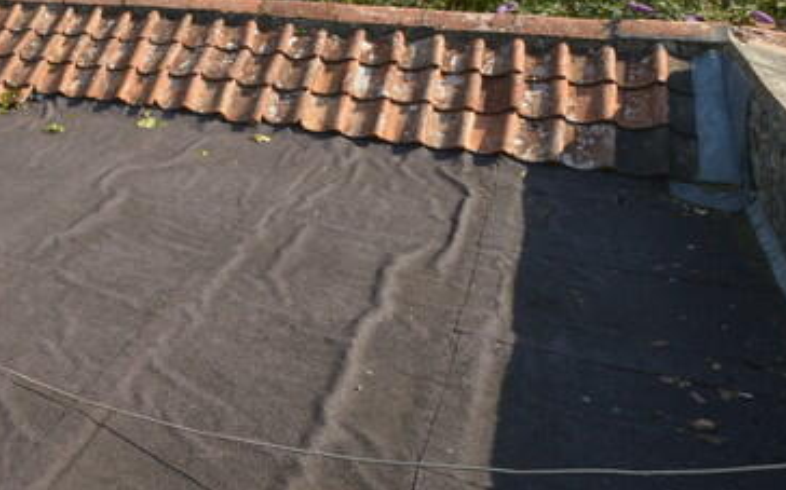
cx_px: -160
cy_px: -169
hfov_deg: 35.9
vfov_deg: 25.2
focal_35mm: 43
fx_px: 921
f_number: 7.1
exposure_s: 1/200
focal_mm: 10
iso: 100
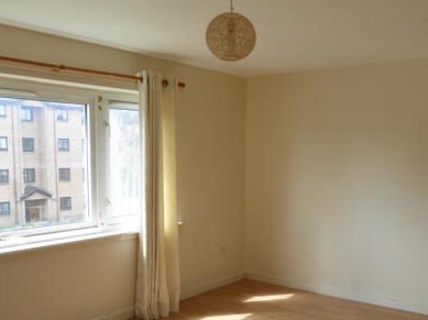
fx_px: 445
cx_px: 238
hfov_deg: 51.3
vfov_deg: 39.3
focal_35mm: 36
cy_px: 202
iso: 100
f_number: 4
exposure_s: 1/60
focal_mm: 4.3
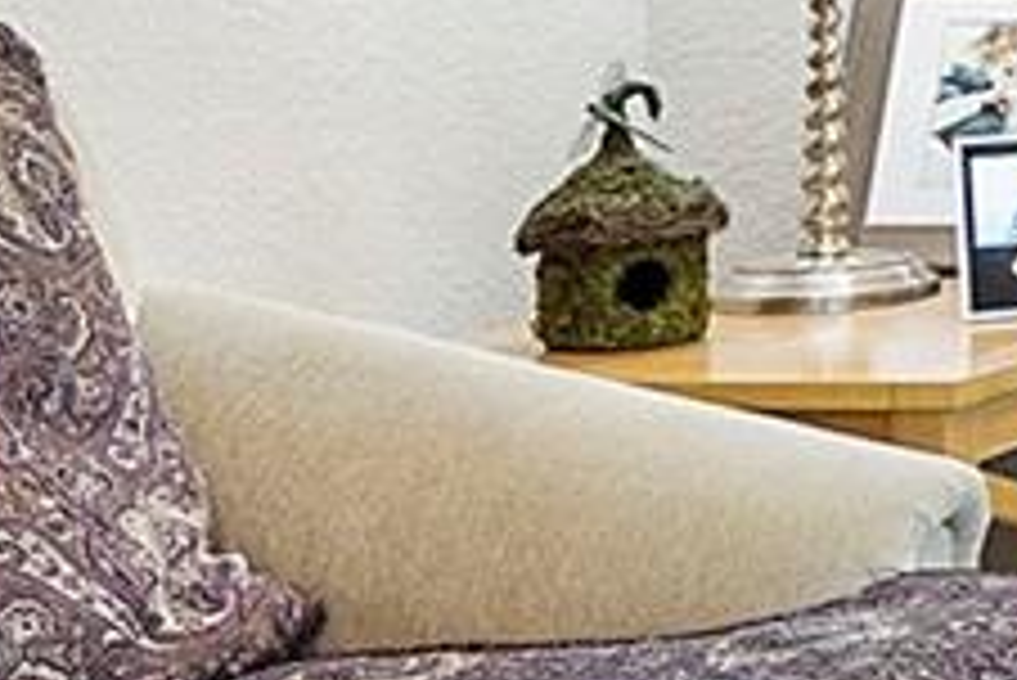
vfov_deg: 12.6
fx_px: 2996
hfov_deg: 12.5
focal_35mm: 106
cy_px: -169
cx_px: 2740
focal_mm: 10
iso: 250
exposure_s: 1/30
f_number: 9
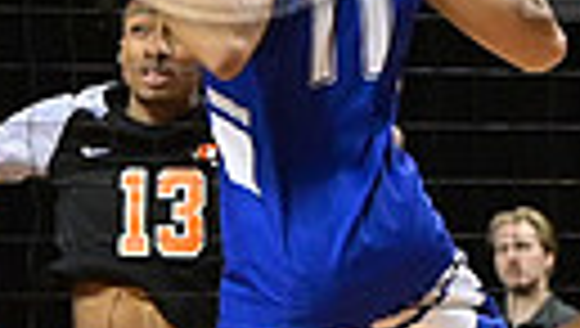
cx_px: -274
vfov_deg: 2.1
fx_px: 8764
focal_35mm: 569
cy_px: -173
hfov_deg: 3.8
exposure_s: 1/800
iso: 2500
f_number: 5.6
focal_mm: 81
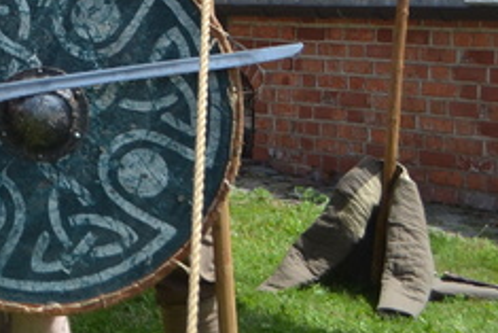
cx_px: -283
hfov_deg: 15.5
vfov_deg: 11.0
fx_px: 1661
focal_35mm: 120
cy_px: -174
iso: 400
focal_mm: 22
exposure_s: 1/1250
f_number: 5
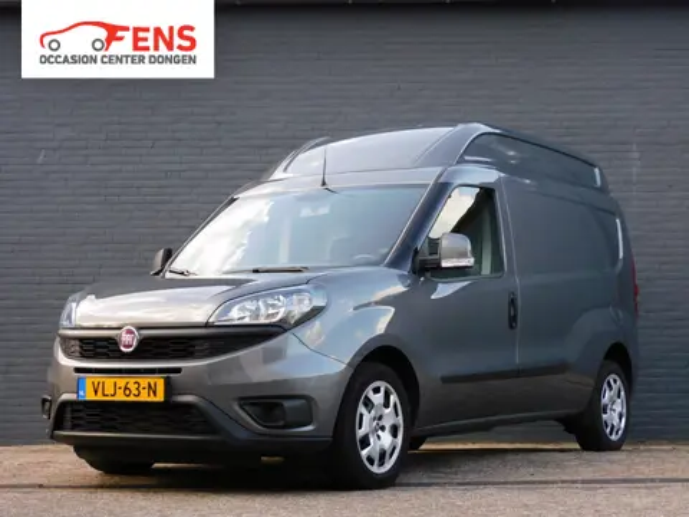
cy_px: 258
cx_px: 344
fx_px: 1393
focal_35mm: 70
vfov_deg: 21.0
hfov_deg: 27.8
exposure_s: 1/100
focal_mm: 12.5
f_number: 4.5
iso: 125
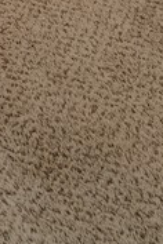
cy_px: -495
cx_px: -244
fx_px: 584
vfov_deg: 11.4
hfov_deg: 12.2
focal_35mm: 86
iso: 250
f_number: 6.3
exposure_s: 1/80
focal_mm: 14
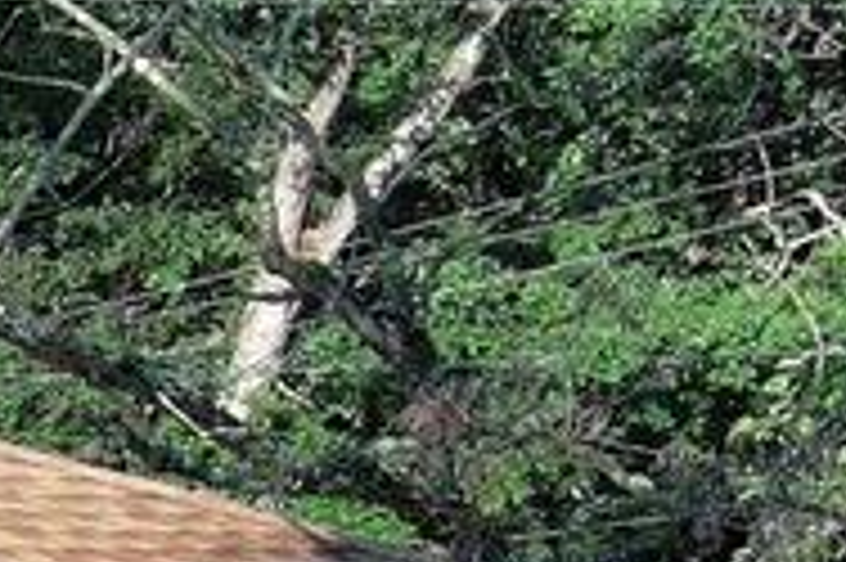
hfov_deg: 7.9
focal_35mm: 222
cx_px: -1778
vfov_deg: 5.7
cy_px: 1848
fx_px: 5212
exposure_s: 1/420
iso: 100
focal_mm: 10.57
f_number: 2.8
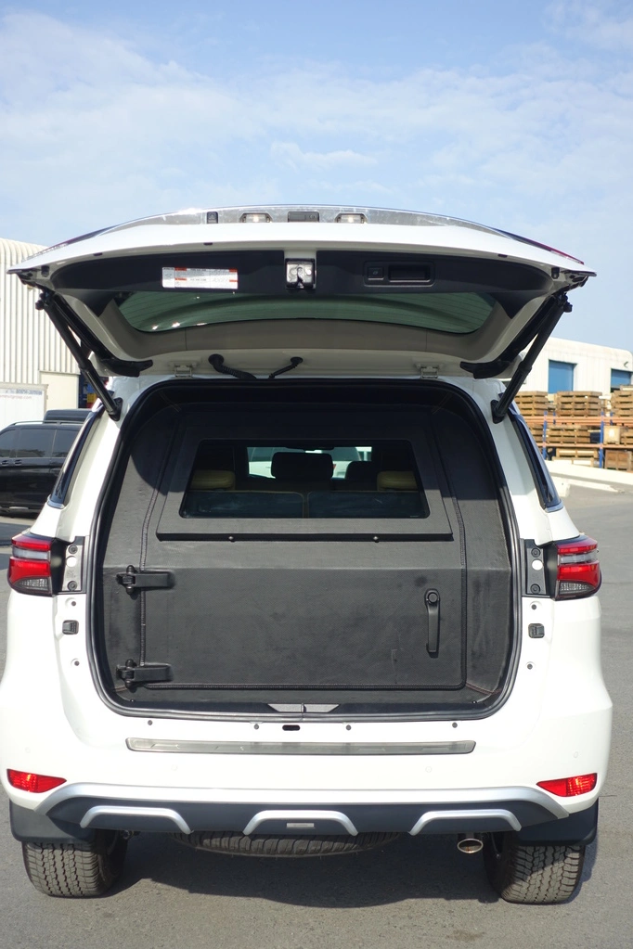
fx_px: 1160
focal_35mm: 44
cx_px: 316
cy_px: 474
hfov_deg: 30.5
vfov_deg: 44.5
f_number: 5.6
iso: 125
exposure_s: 1/250
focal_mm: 16.17
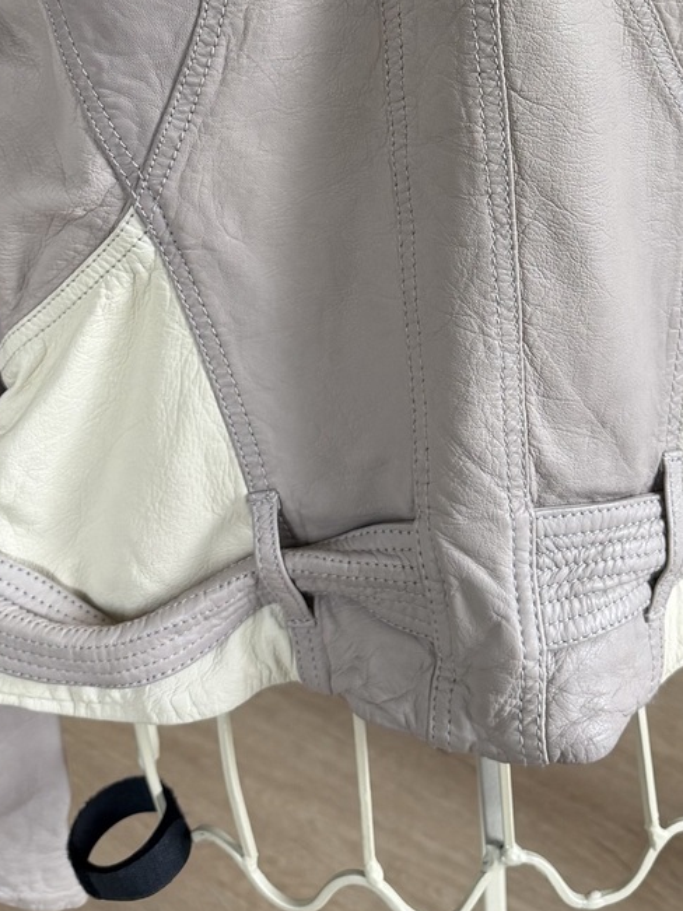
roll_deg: +2.2
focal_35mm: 59
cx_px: 393
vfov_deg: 30.3
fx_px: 1553
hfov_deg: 24.8
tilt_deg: -18.6
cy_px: -13
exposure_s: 1/121
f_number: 1.78
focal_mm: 6.76
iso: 125
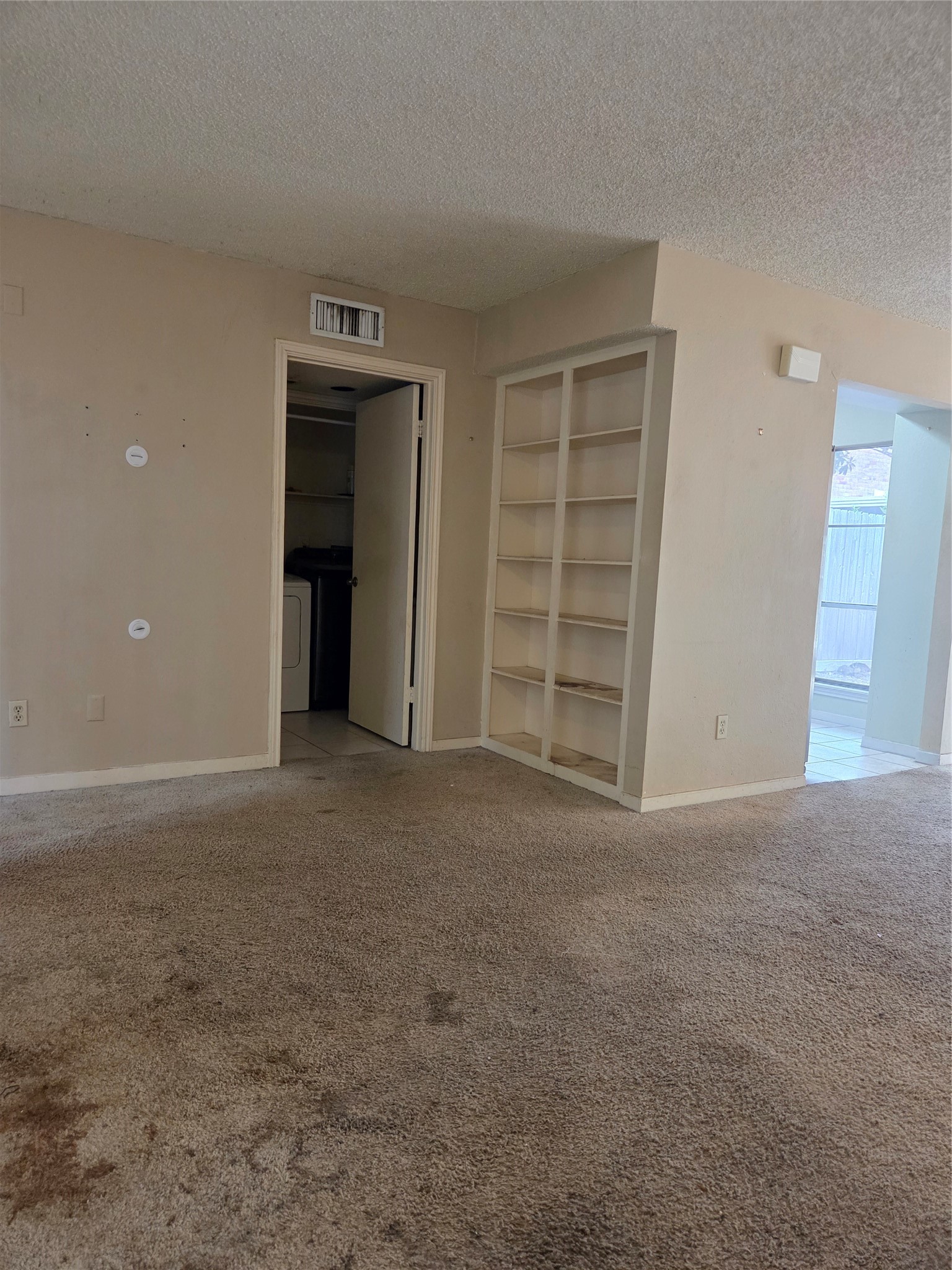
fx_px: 843
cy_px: 635
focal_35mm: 23
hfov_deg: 58.9
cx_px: 476
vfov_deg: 73.9
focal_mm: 5.4
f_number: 1.8
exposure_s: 1/120
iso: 640
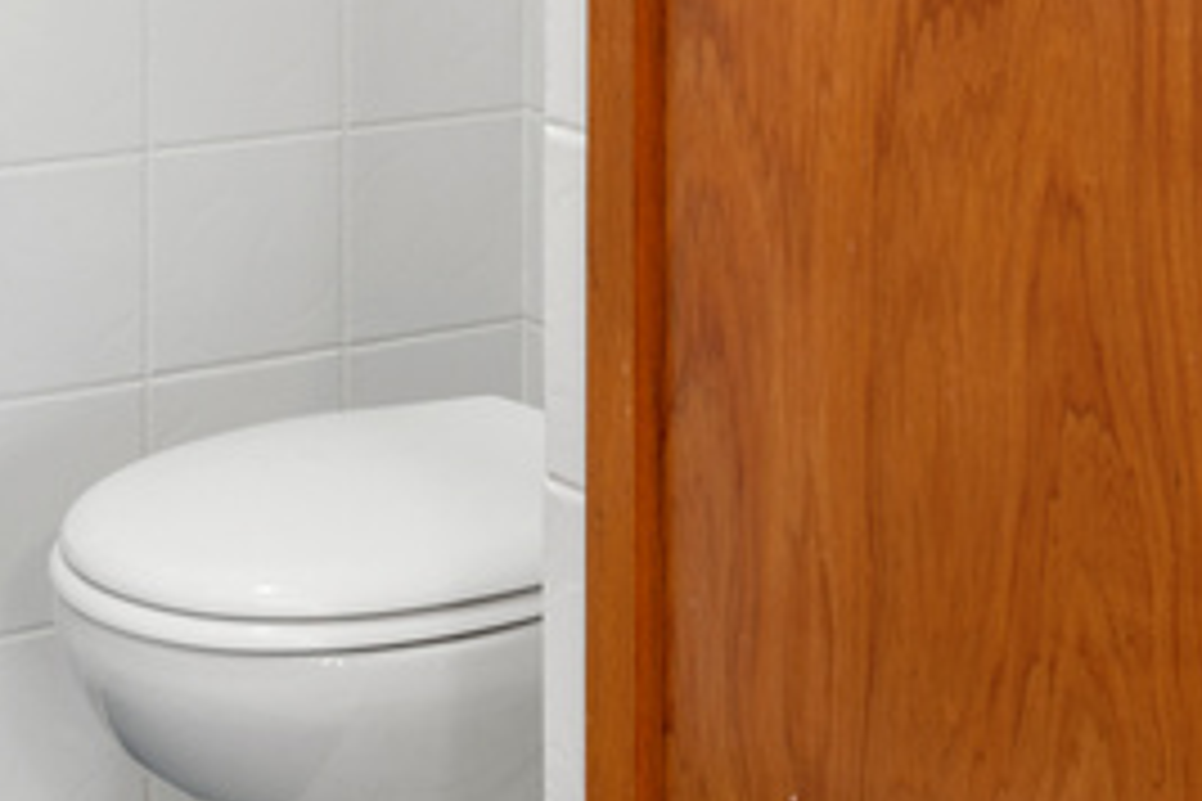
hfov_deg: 23.9
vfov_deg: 15.0
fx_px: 2804
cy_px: -414
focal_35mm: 84
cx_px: 306
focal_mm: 14
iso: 125
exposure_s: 1.6
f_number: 8
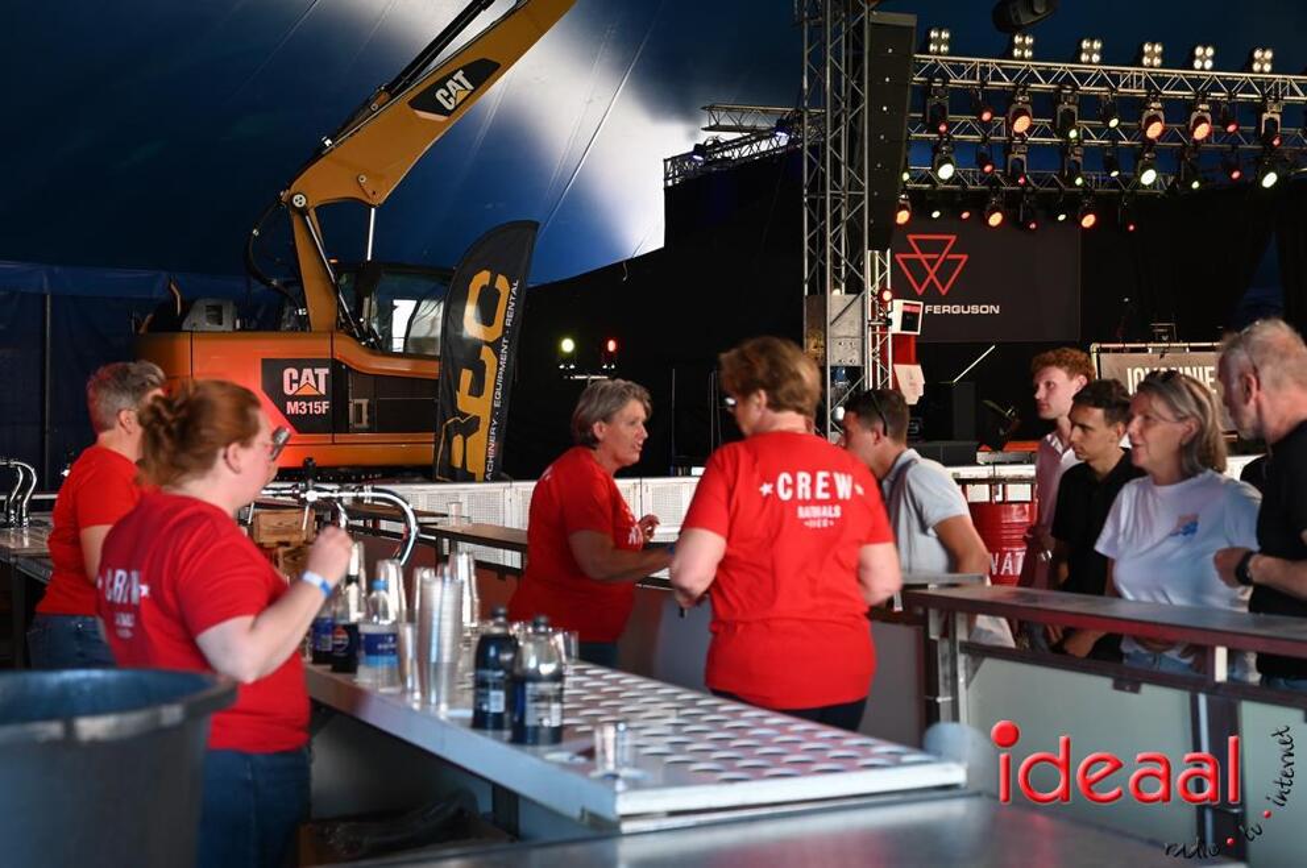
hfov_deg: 36.3
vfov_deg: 24.6
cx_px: 654
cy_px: 434
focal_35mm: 55
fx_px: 1994
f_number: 4
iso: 640
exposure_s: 1/60
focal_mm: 55
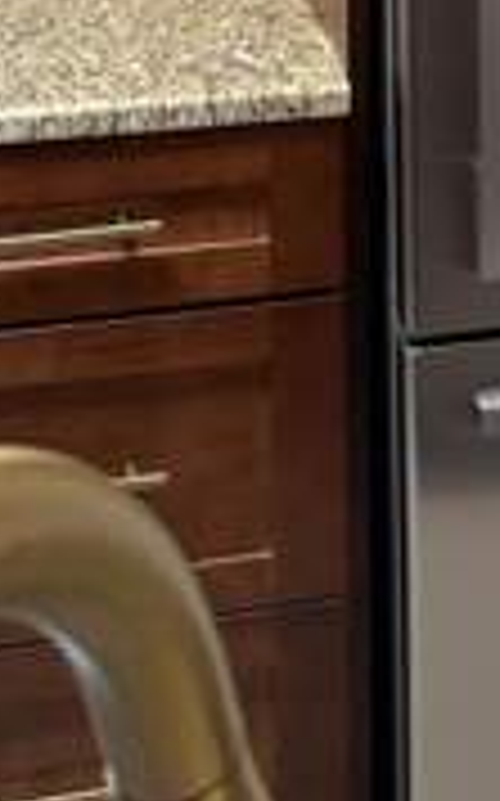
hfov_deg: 12.8
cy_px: -342
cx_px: 613
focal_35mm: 99
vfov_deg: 18.9
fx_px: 2162
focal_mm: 5.96
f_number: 1.6
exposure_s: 1/60
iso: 320
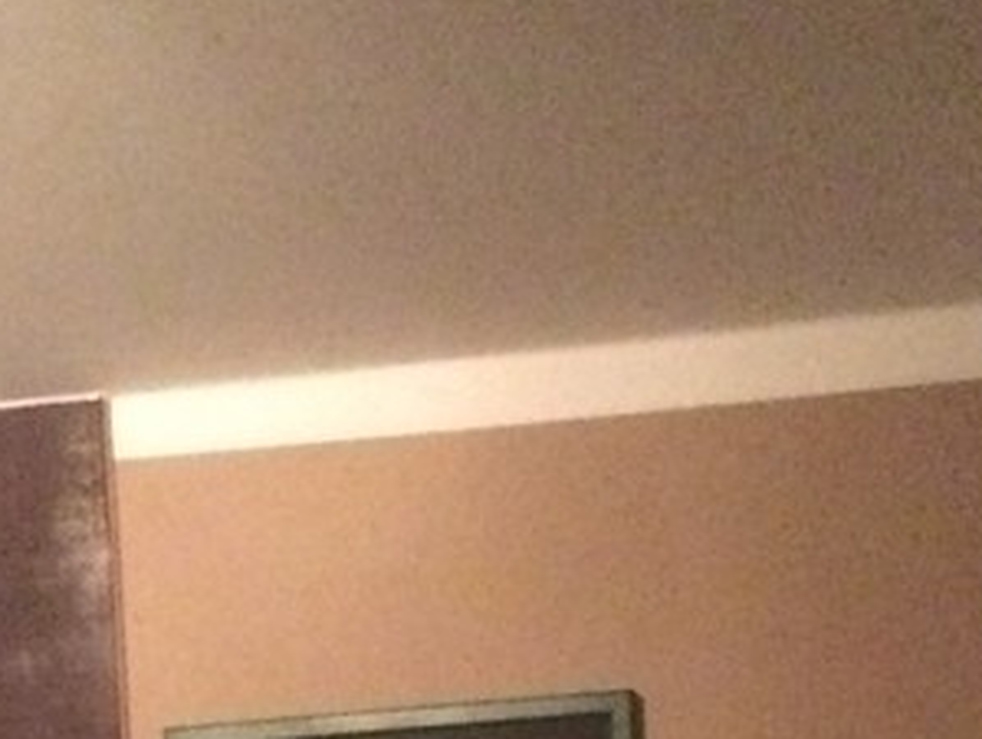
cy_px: 1452
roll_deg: +2.4
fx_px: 3522
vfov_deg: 11.0
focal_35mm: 124
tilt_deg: -2.9
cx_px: 348
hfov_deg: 15.8
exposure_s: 1/17
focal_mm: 4.15
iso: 640
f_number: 2.2
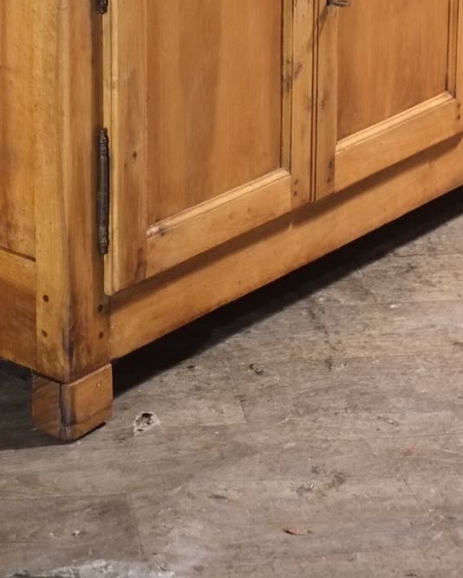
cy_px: -162
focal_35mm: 131
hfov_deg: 11.8
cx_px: 192
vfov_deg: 14.1
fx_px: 2242
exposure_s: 1/125
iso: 3200
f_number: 4
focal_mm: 35
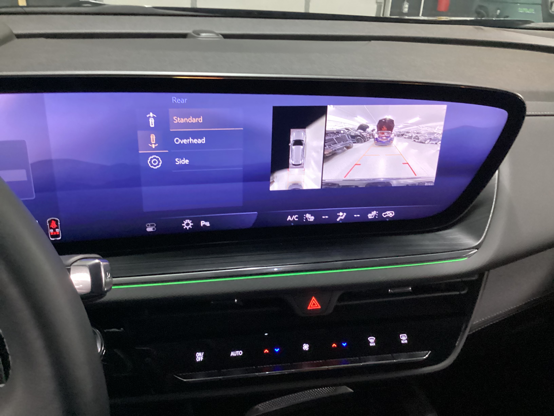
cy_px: 208
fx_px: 496
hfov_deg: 58.4
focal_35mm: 31
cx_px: 277
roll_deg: -4.3
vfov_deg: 45.4
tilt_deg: -27.8
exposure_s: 1/30
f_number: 2.4
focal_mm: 3.3
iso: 640
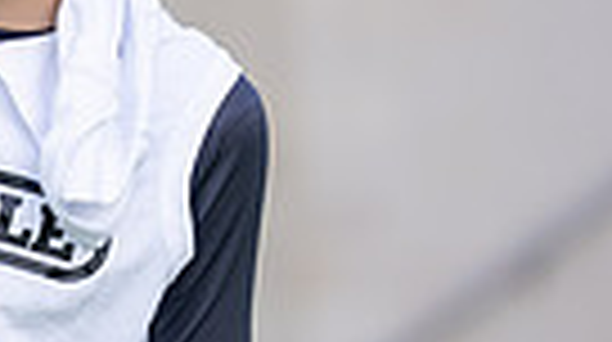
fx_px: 11180
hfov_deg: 3.1
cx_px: -464
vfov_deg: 1.8
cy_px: 33
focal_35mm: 690
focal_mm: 137
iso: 100
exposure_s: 1/500
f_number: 2.8
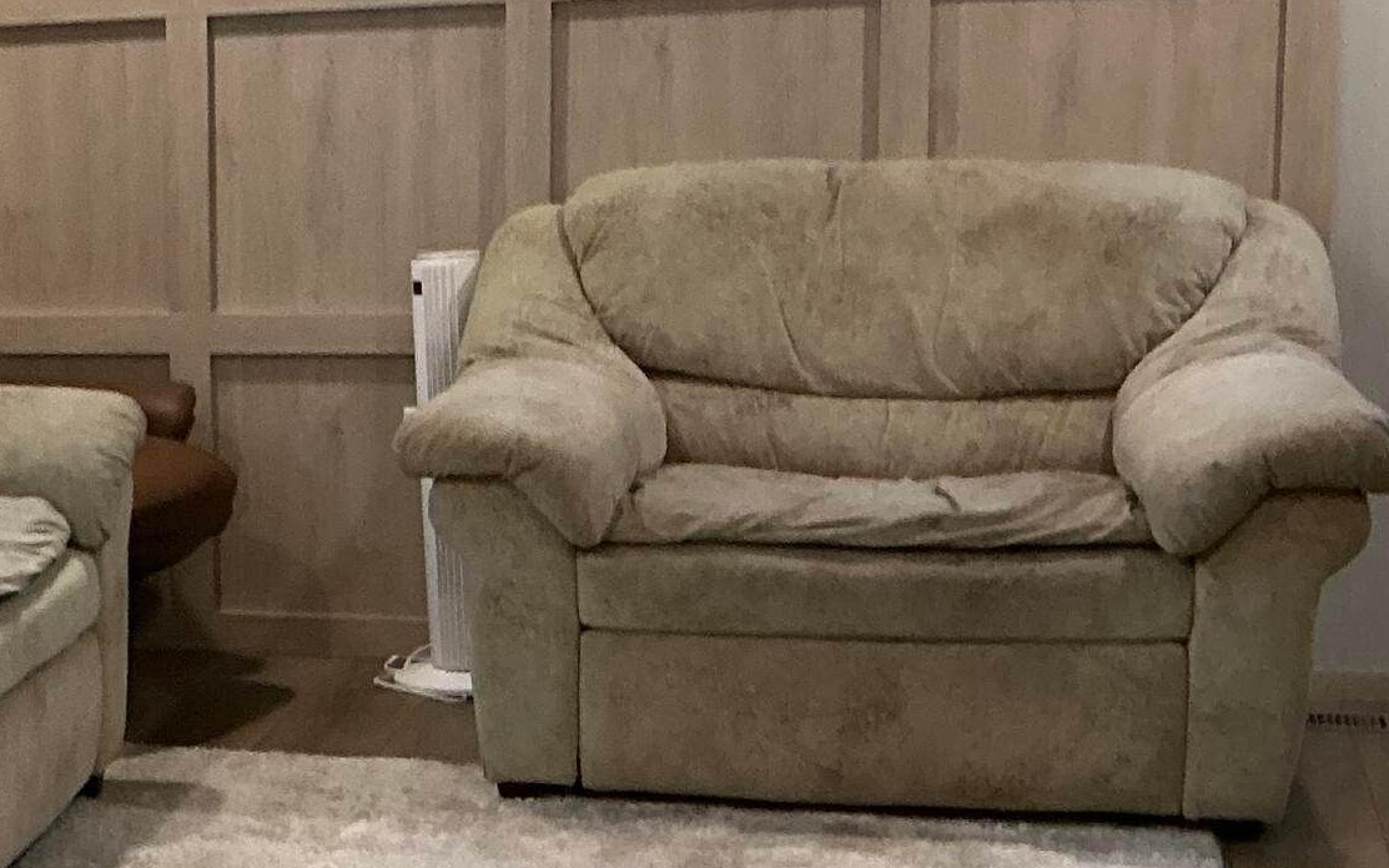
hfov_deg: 23.4
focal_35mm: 80
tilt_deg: -9.7
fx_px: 3029
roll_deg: +3.5
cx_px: -319
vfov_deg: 16.3
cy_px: 544
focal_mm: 3
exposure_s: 1/60
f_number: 1.8
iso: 100
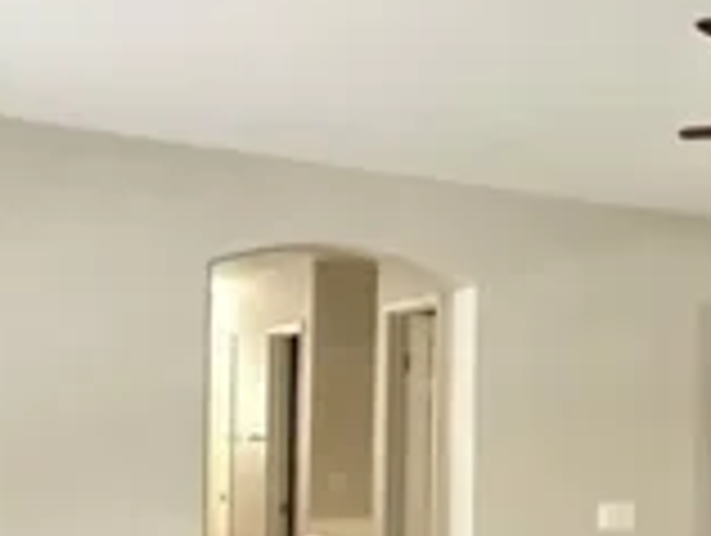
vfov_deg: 22.0
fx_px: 1358
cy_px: 437
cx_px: 1001
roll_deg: -0.9
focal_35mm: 66
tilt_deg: +0.4
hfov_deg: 24.3
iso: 1250
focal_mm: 2.22
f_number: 2.2
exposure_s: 1/60
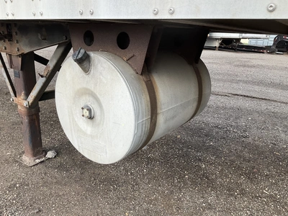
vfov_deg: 48.2
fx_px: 241
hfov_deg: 61.7
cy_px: 108
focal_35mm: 29
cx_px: 144
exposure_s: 1/370
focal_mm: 3
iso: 25
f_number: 1.8
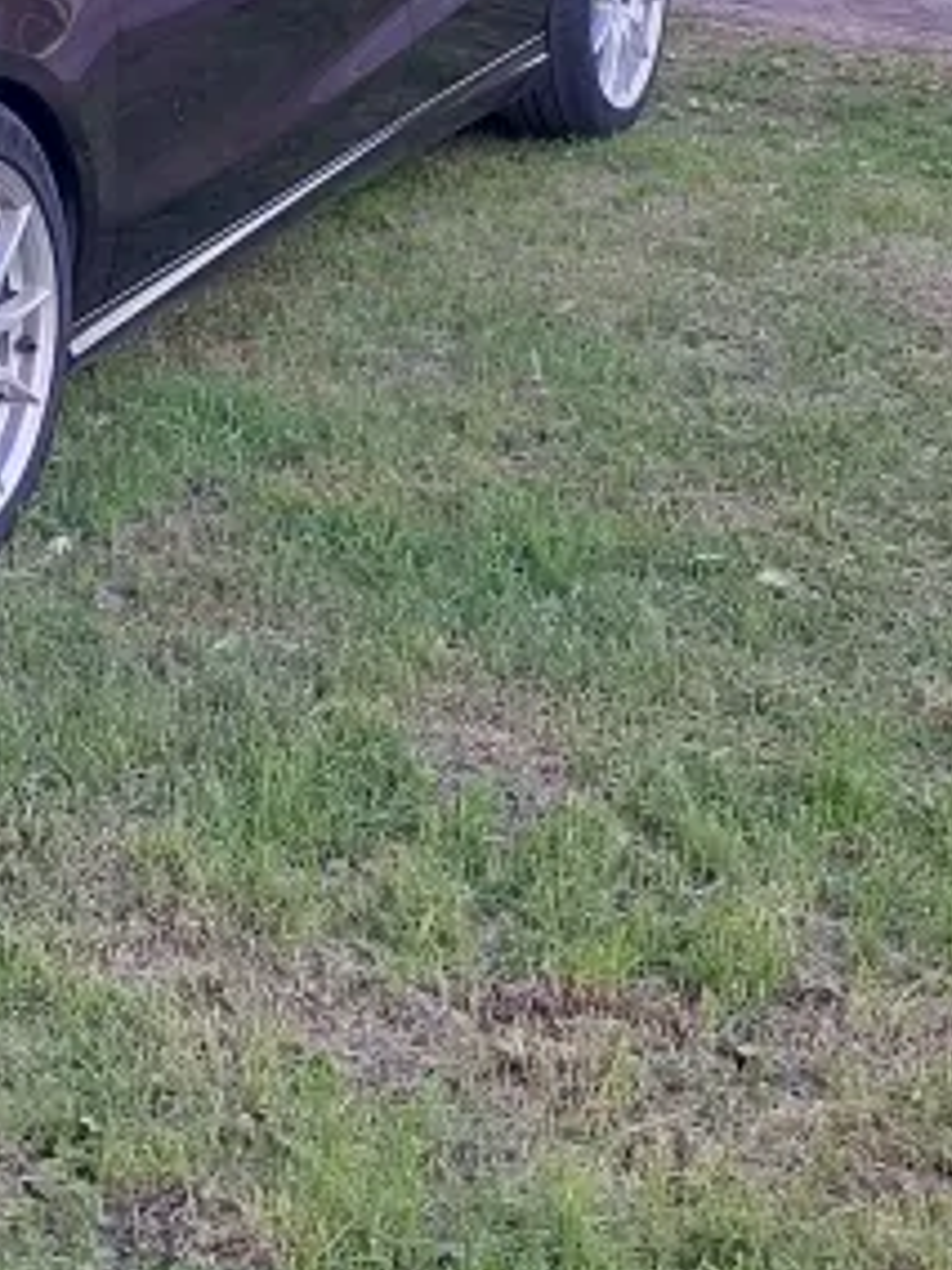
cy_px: -29
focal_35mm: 90
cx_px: -63
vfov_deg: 21.0
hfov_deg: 16.0
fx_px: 3300
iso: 25
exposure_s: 1/50
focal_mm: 4.6
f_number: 1.8
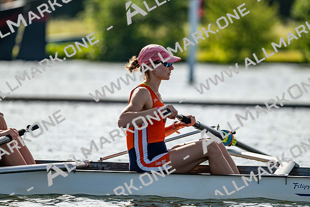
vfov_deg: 3.4
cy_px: 104
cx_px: 155
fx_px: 3445
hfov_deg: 5.2
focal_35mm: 400
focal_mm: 400
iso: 500
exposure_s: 1/3200
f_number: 4.5
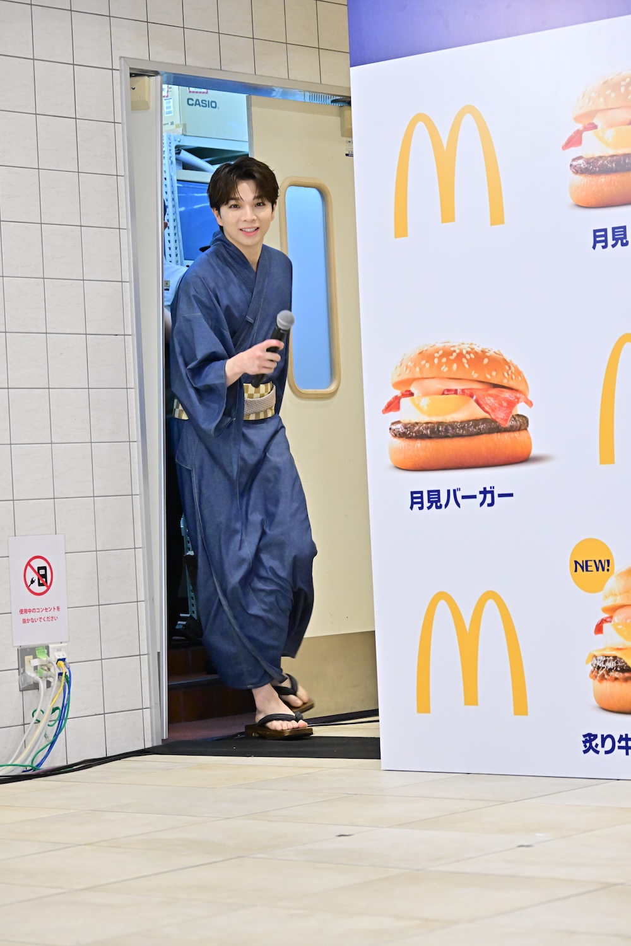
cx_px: 316
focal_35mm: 95
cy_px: 473
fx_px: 2498
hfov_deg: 14.4
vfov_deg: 21.5
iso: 4000
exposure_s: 1/200
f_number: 6.3
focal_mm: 95
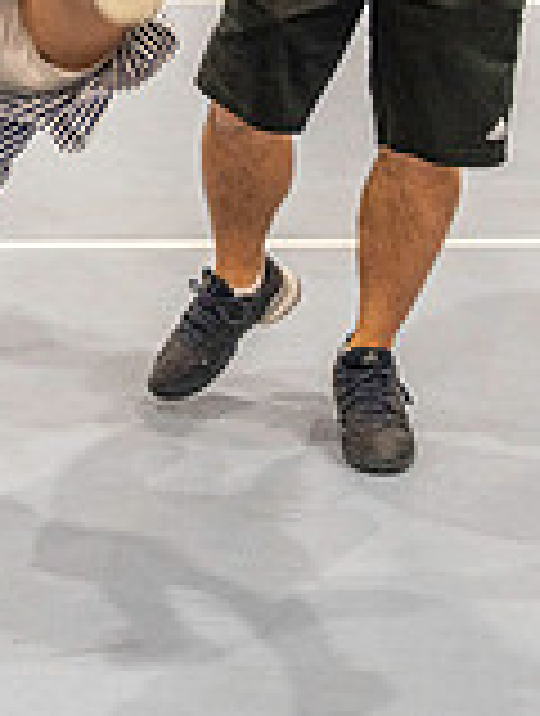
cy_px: -74
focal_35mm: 126
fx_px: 2610
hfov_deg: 11.5
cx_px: -158
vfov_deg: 15.2
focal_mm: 36
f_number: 5.6
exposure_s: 1/160
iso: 3200
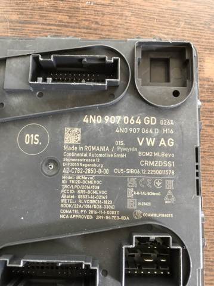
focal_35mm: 28
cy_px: 143
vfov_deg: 63.5
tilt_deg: -80.7
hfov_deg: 49.7
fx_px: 231
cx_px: 107
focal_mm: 4
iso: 64
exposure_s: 1/17
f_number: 1.8
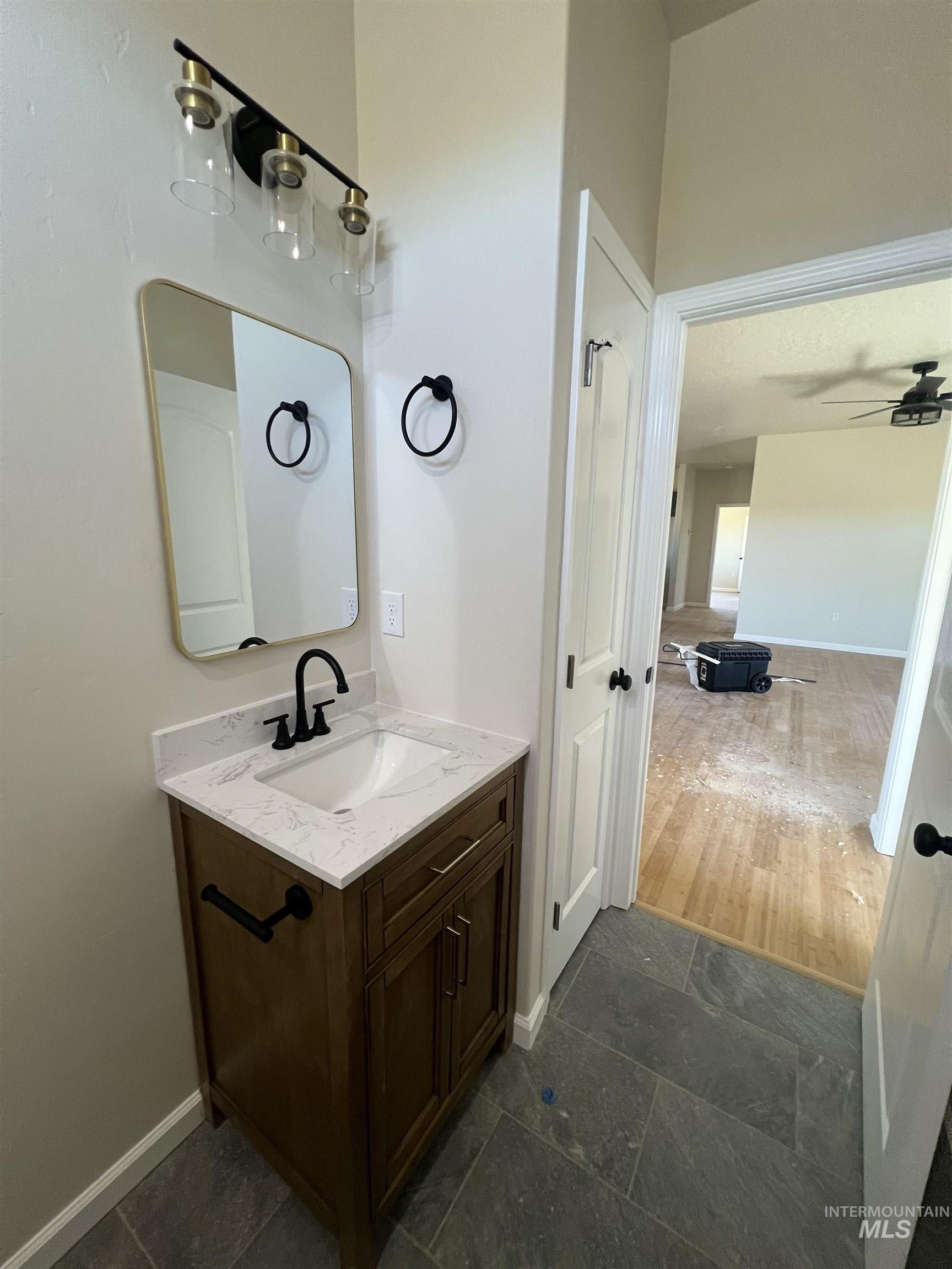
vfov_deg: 106.2
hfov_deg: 89.9
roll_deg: -1.1
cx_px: 476
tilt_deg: -9.9
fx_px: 477
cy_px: 634
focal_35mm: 13
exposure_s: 1/120
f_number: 1.8
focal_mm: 1.57
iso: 200
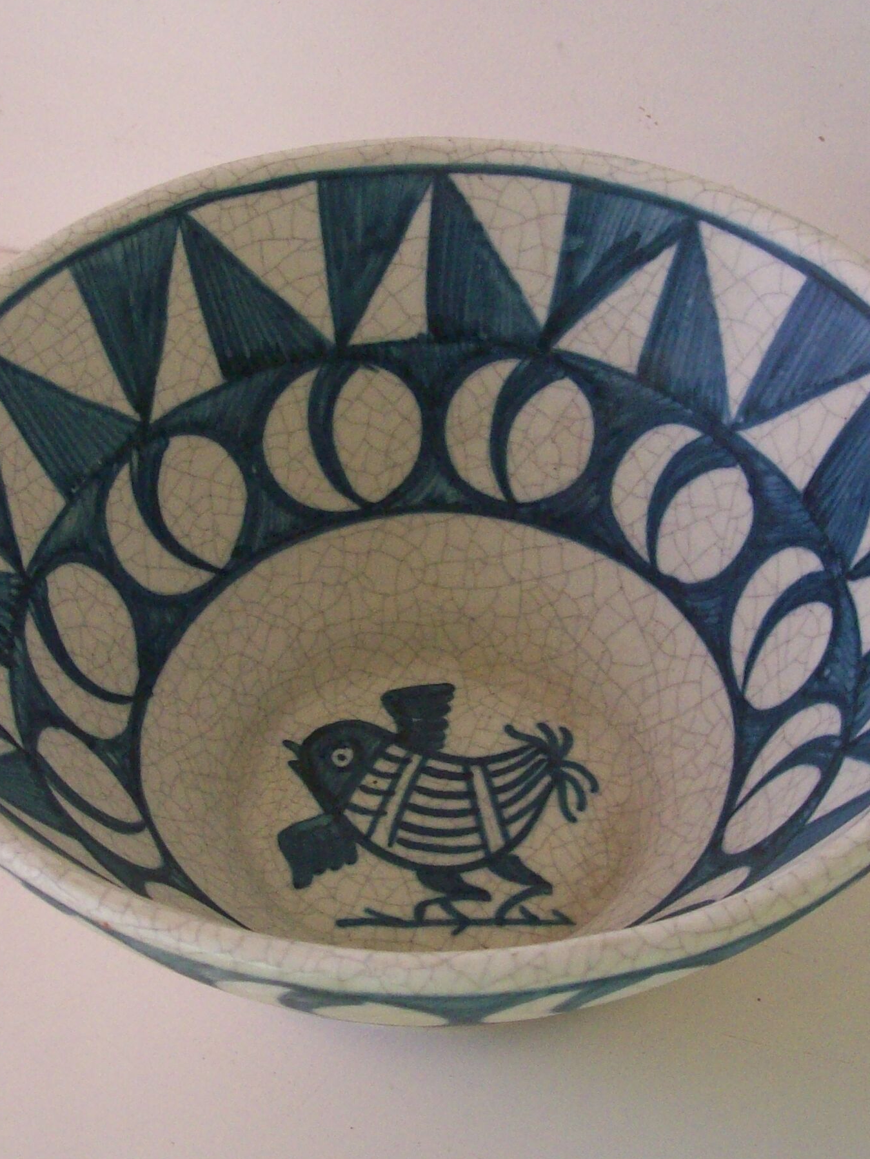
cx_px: 423
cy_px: 568
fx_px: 1910
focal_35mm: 57
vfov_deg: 33.8
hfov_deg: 25.7
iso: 229
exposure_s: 1/128
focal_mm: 6
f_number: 2.7
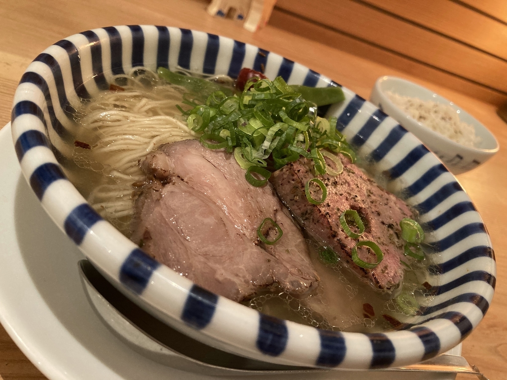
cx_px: 254
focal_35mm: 28
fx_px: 410
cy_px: 190
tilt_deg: -33.5
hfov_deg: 63.4
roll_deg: -25.7
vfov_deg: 49.7
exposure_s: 1/50
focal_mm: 3.99
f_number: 1.8
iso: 320
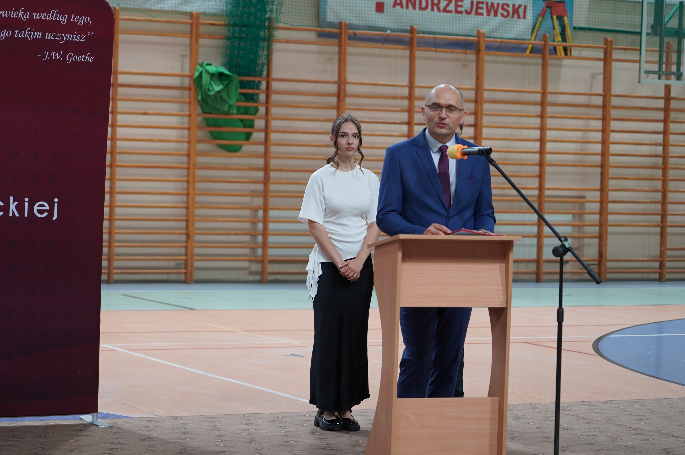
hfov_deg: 19.5
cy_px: 228
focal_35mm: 105
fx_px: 1996
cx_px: 342
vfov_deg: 13.0
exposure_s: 1/160
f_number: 4
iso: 800
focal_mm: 105
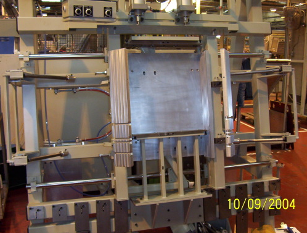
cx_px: 154
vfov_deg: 38.9
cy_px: 114
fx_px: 329
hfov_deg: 50.0
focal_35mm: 37
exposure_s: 1/30
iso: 140
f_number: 2.76
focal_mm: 5.54
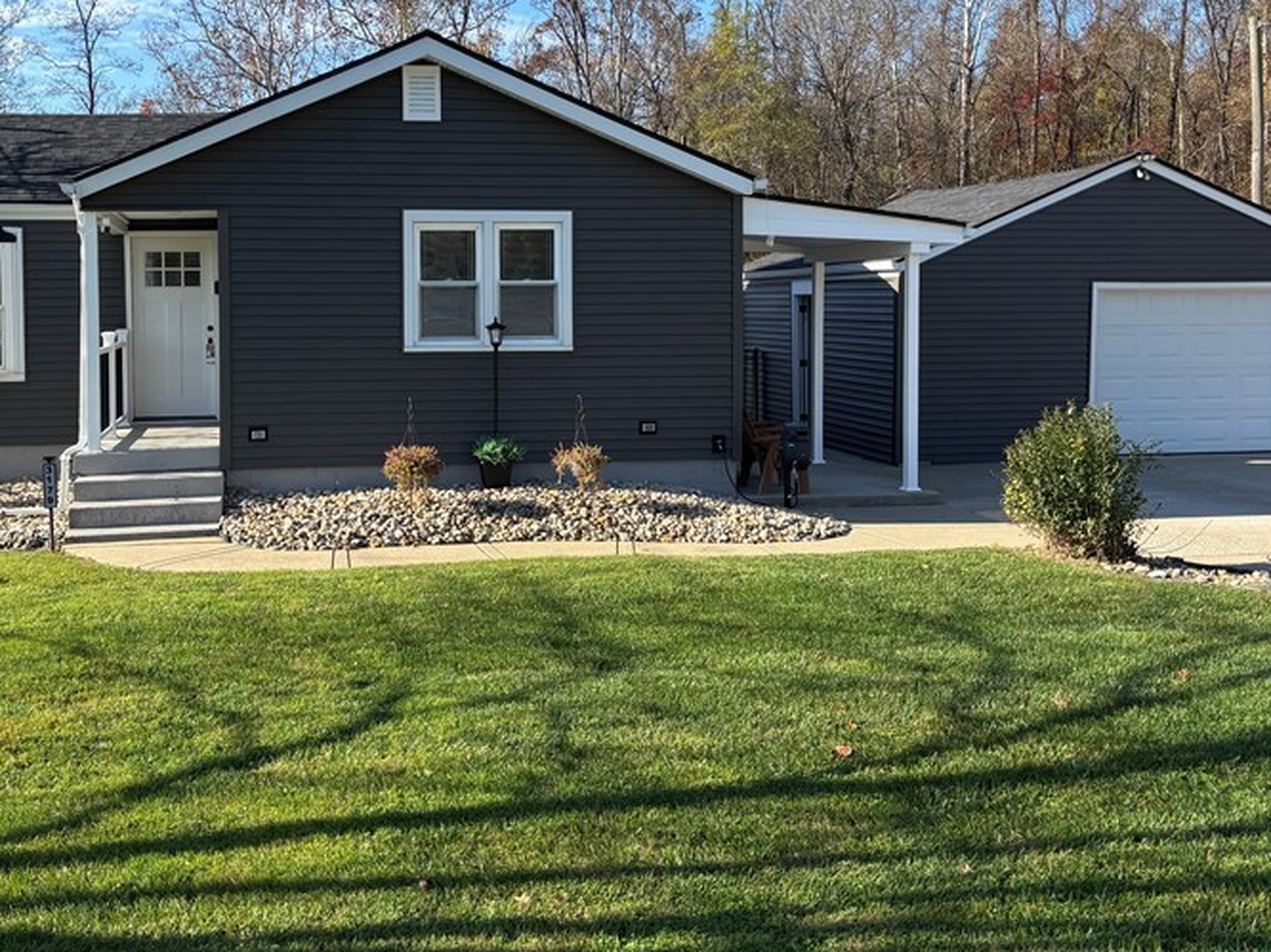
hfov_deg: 46.5
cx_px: 496
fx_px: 1468
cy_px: 343
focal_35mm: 40
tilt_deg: -2.5
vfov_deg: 35.7
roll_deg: -0.2
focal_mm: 5.96
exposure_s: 1/1499
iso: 50
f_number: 1.6
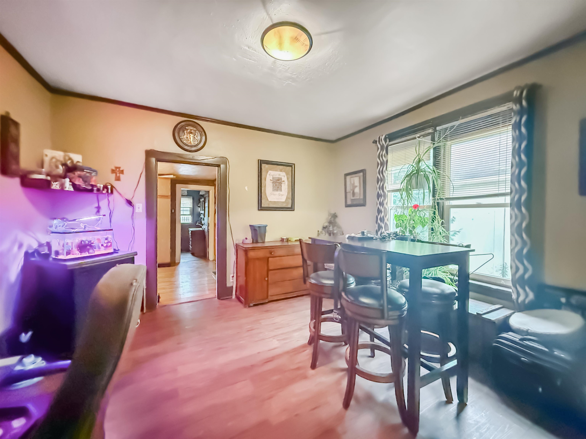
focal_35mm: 14
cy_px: 220
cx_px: 293
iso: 1250
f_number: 2.2
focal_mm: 2.22
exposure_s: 1/30
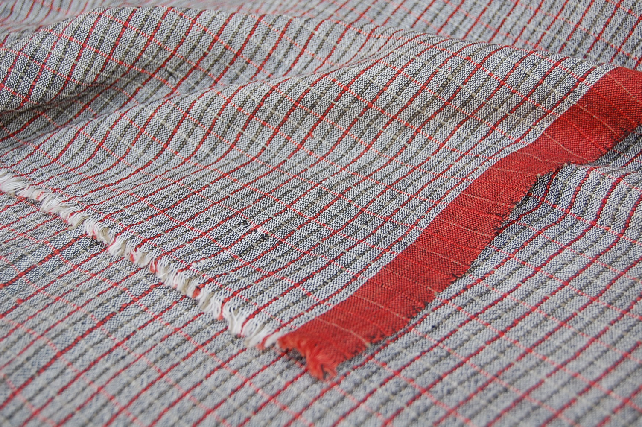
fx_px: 1016
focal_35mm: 57
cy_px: 214
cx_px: 321
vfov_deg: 23.7
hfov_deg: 35.1
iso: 200
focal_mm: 38
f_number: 4.8
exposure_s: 1/100
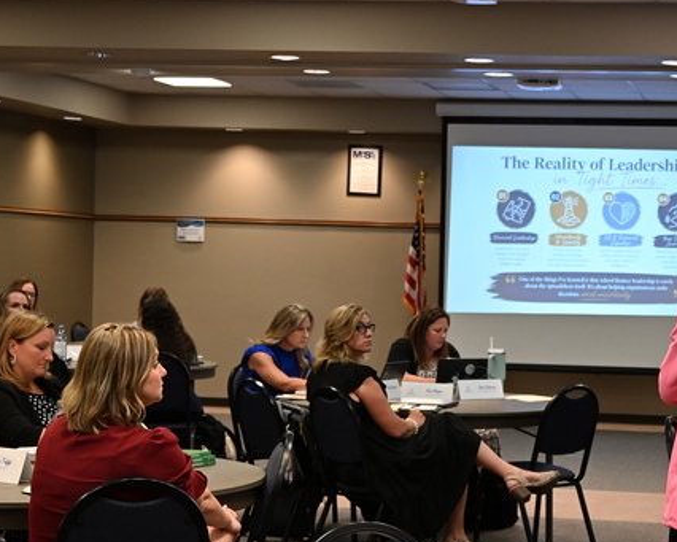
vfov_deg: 17.4
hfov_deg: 21.4
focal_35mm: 88
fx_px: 1764
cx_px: 553
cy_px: 331
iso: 1800
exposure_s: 1/125
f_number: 4.5
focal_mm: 39
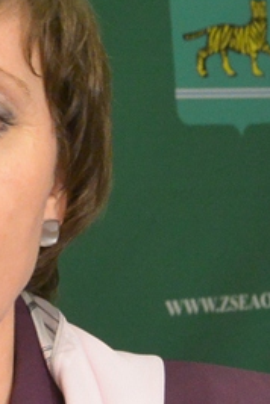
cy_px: 166
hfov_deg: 10.1
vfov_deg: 15.5
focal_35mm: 132
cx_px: -100
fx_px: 1485
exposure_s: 1/30
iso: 800
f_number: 4.2
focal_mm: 16.6
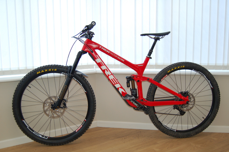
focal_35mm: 36
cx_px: 114
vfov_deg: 36.8
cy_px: 76
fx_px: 229
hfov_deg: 53.2
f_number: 4
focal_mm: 24
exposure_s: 1/100
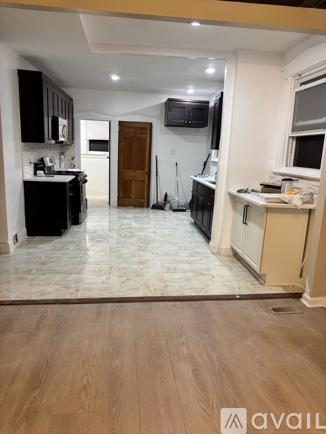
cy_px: 217
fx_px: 327
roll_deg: -2.9
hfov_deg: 53.0
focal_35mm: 26
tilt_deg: -11.5
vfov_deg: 67.3
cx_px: 163
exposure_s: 1/60
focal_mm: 5.96
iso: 125
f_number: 1.6
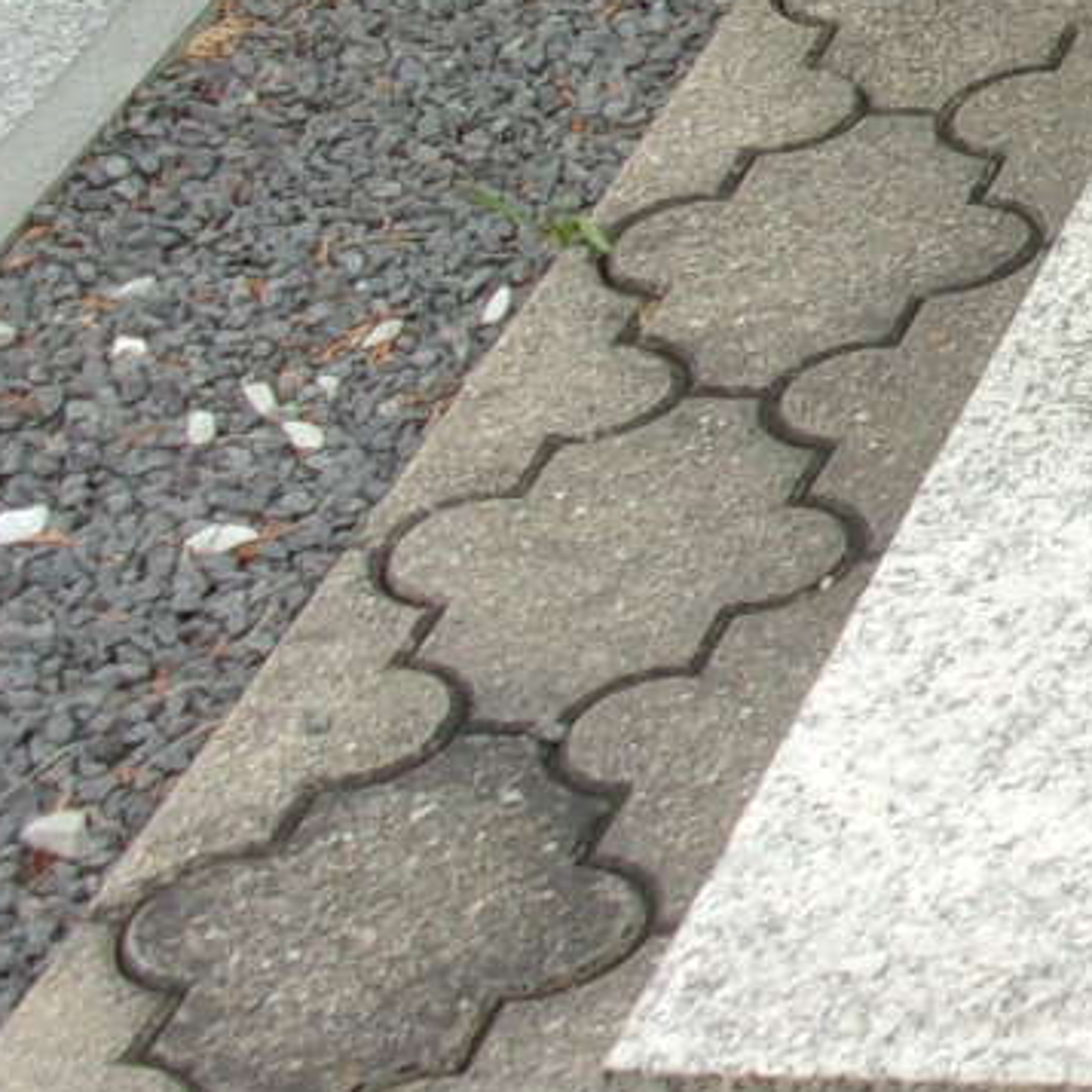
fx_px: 5068
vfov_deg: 12.2
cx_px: 2383
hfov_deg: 10.9
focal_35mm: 142
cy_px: 9
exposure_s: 1/150
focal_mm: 5.1
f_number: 3.9
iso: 80
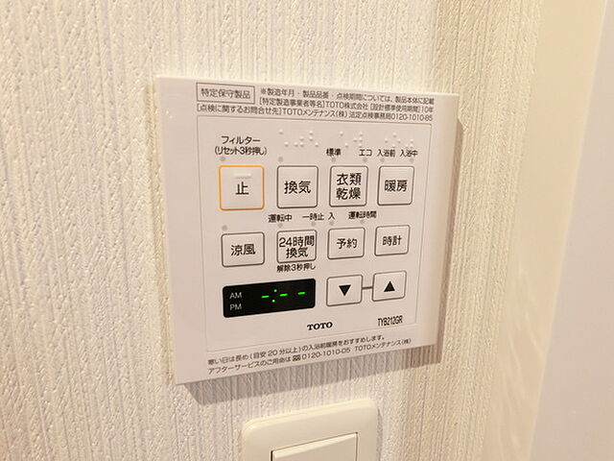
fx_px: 372
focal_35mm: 21
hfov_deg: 79.0
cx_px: 307
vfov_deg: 63.4
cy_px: 230
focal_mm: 4.6
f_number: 2.8
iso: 400
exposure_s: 1/40
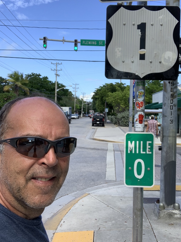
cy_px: 113
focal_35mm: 37
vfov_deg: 50.1
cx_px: 102
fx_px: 258
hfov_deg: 38.6
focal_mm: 2.87
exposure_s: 1/184
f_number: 2.2
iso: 16
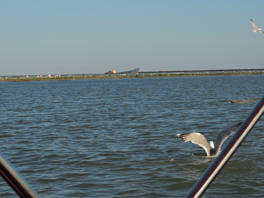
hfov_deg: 21.8
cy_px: 99
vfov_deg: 16.4
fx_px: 686
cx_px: 132
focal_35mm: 90
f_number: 4.1
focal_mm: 16
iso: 80
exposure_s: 1/800
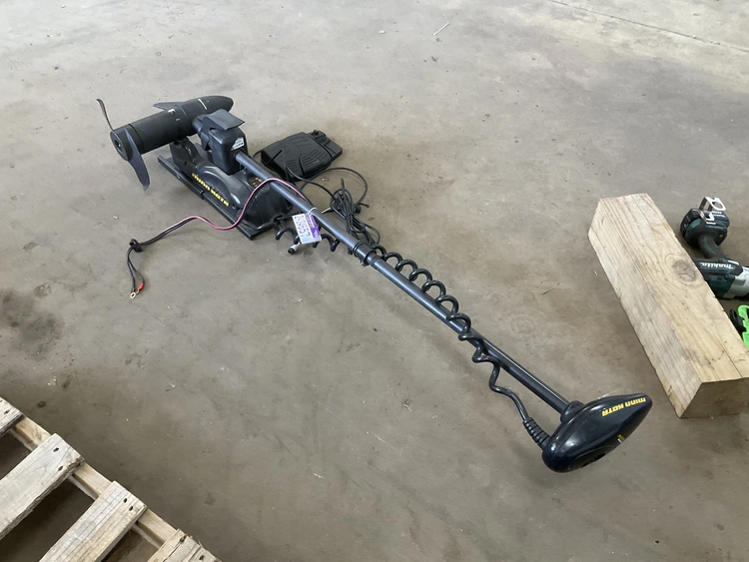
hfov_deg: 61.6
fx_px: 628
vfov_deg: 48.3
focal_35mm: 29
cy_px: 281
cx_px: 374
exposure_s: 1/60
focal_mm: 3
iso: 125
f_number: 1.8
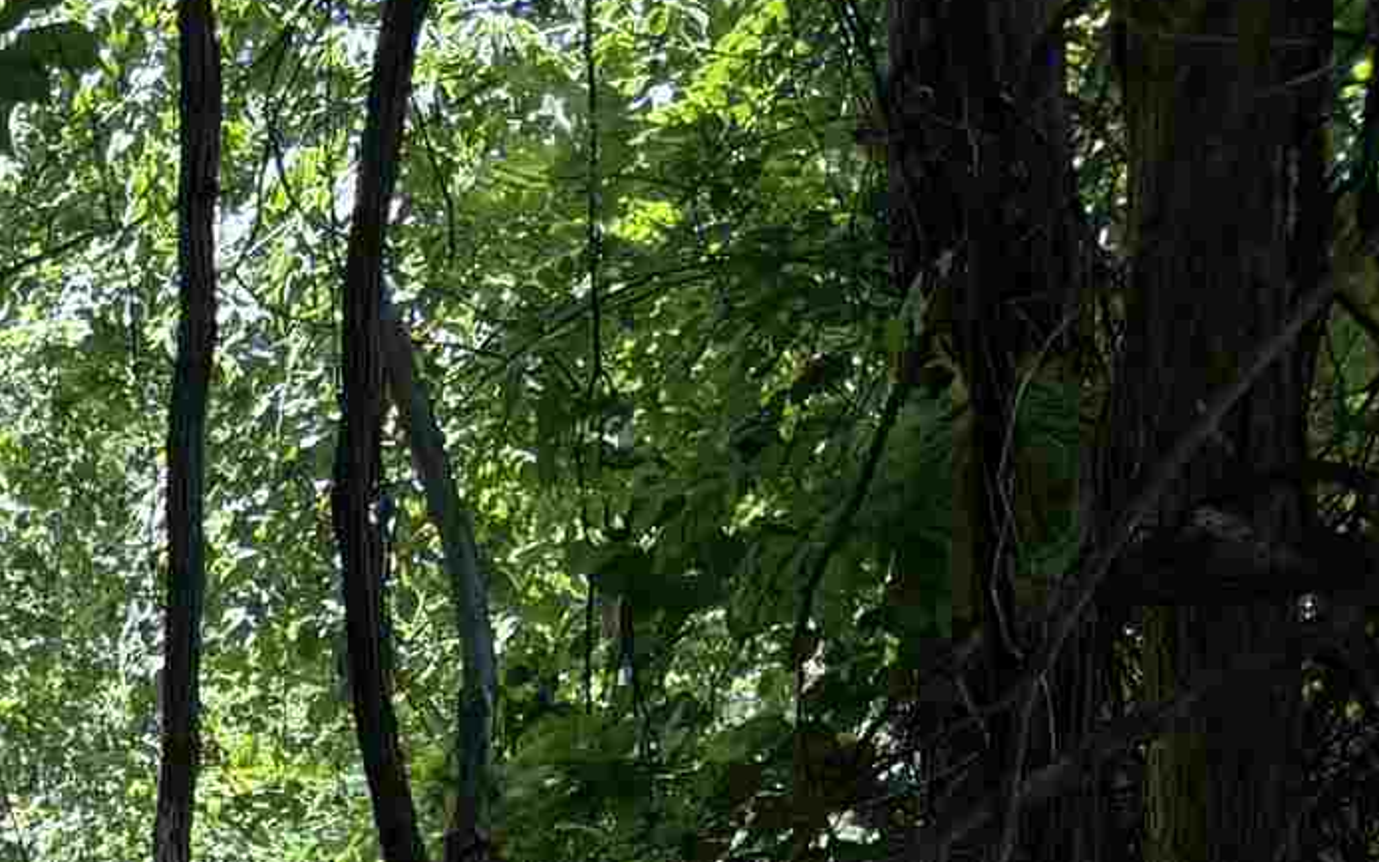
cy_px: 1909
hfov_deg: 13.9
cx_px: -1560
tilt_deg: -5.2
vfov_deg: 9.7
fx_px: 4586
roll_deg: +0.9
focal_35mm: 122
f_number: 1.6
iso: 50
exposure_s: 1/456
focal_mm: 5.96
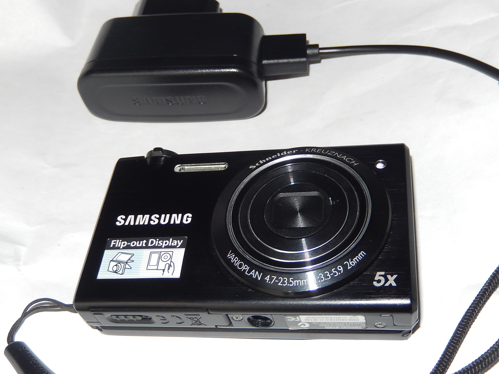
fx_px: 649
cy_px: 187
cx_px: 250
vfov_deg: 32.2
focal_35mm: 45
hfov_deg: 42.1
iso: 200
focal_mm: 8.1
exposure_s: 1/30
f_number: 8.6
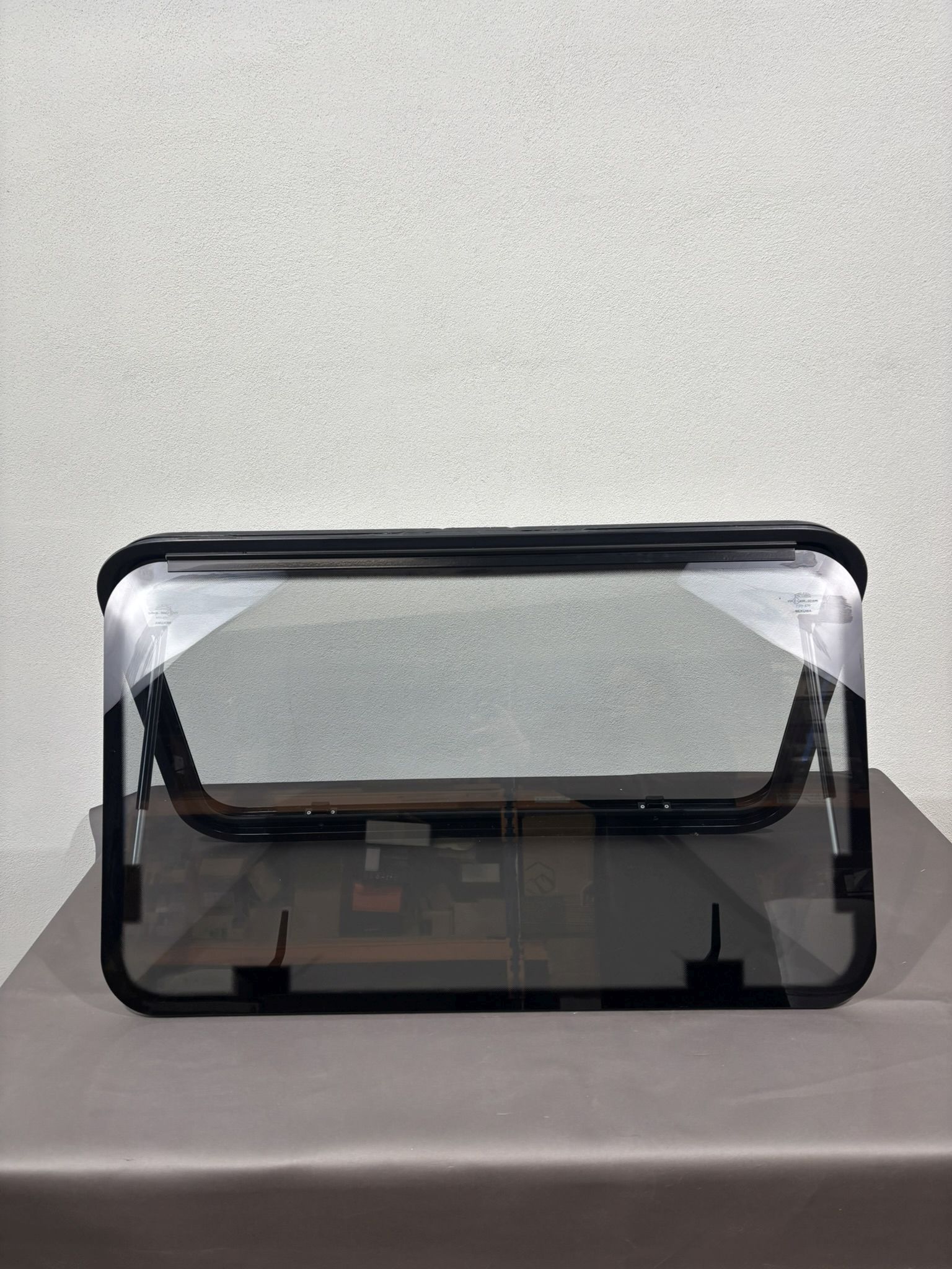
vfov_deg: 67.3
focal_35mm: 26
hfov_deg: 53.1
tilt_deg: -16.4
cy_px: 634
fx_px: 953
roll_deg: -0.9
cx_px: 476
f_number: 1.6
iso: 40
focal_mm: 5.96
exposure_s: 1/100
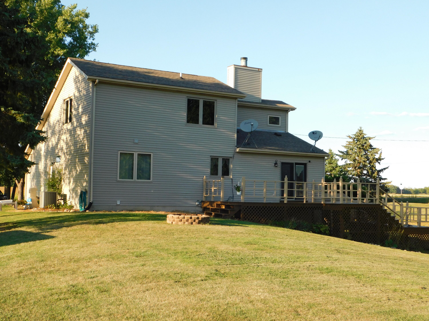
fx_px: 558
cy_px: 160
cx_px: 214
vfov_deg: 32.2
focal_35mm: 45
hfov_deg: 42.1
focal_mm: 8
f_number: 3.7
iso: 125
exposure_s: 1/320
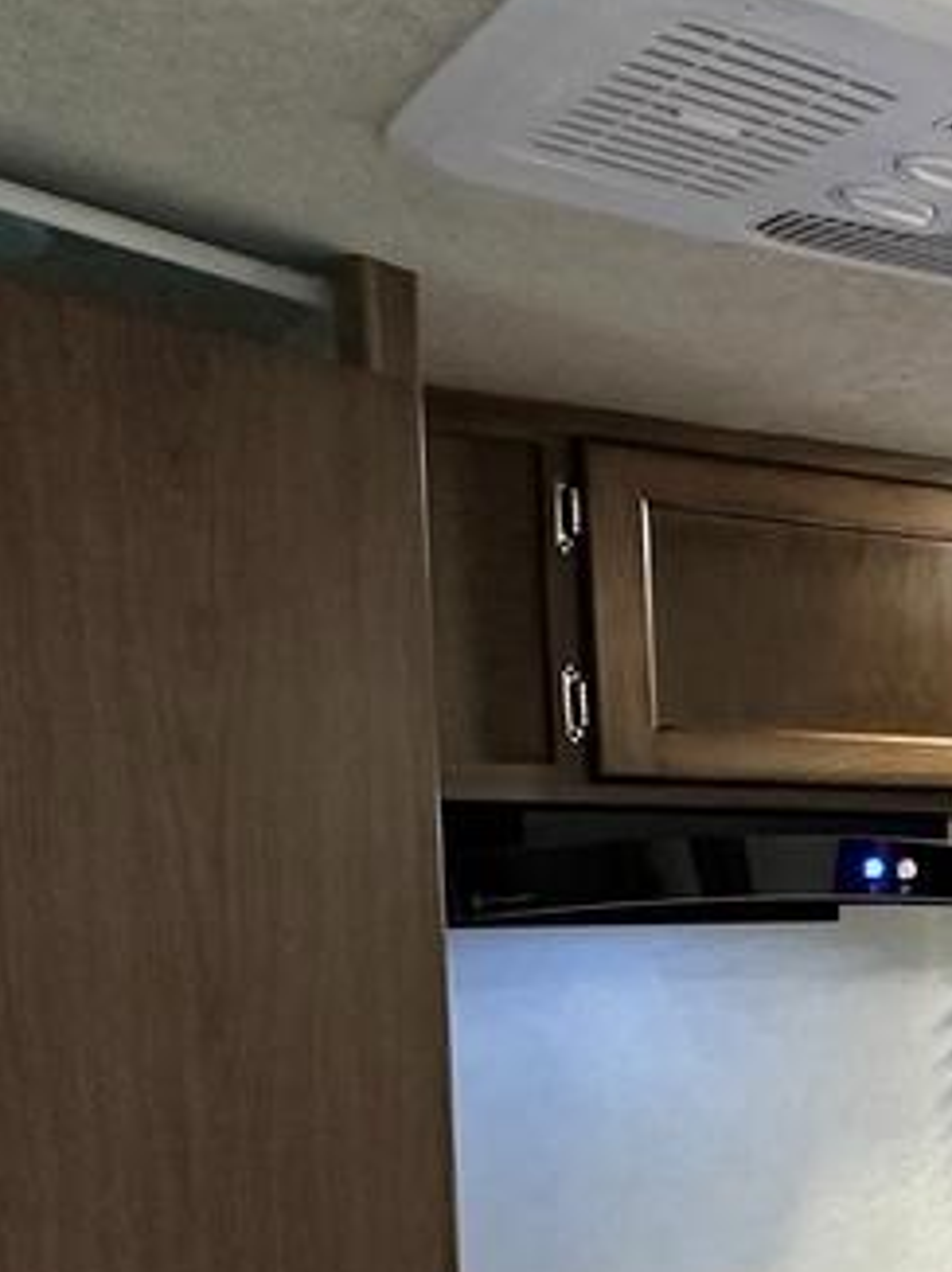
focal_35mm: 55
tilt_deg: -5.4
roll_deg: -1.6
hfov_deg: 20.4
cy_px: 1077
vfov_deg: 33.6
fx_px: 2019
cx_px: 1619
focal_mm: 2.22
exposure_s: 1/89
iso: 320
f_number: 2.2
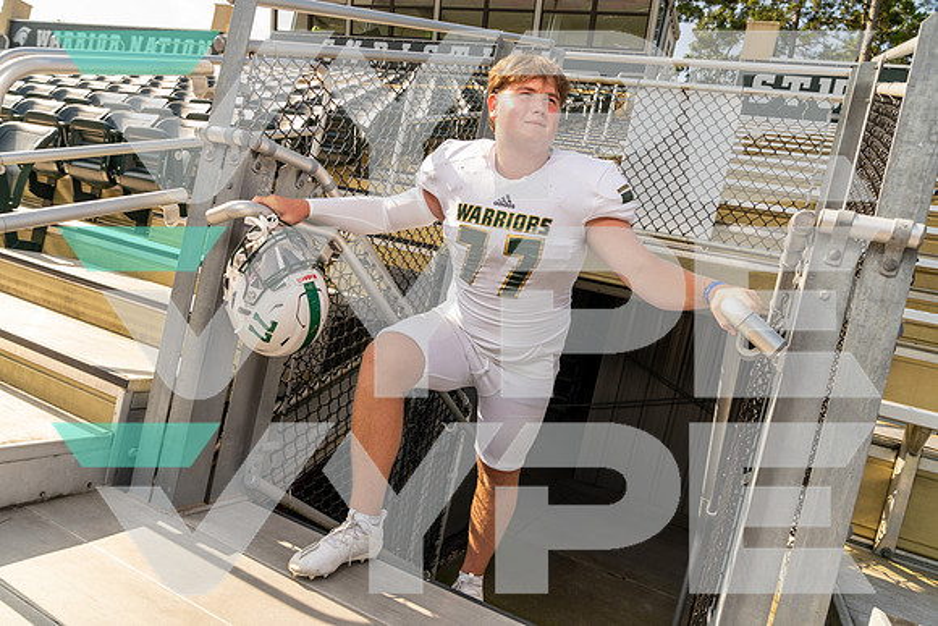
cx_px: 469
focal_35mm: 24
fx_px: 625
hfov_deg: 73.7
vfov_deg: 53.2
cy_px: 313
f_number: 5.6
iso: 125
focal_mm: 24
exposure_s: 1/250
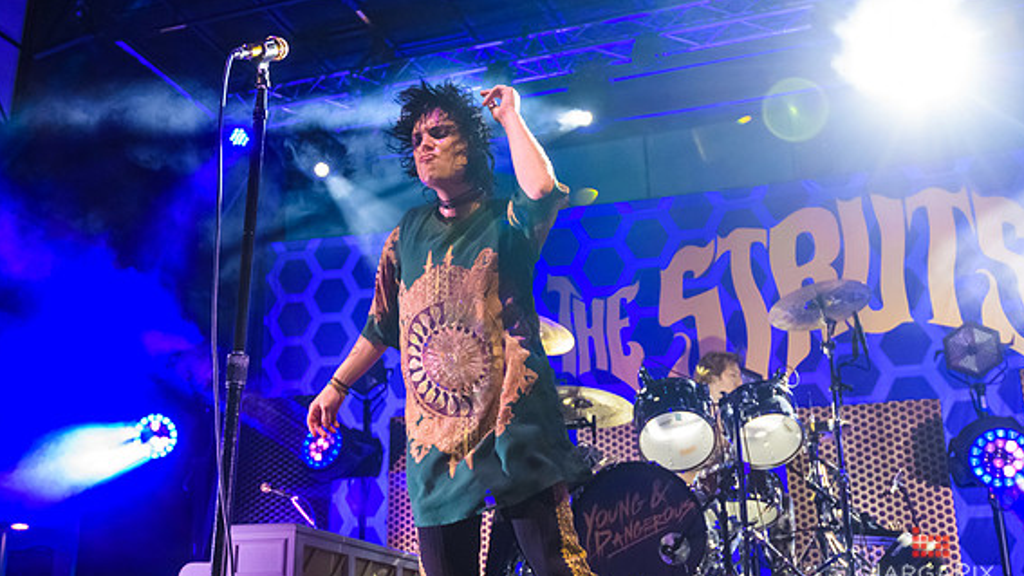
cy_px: 273
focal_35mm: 45
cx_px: 411
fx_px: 1222
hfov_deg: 45.2
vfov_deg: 26.5
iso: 3200
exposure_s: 1/200
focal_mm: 35
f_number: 4
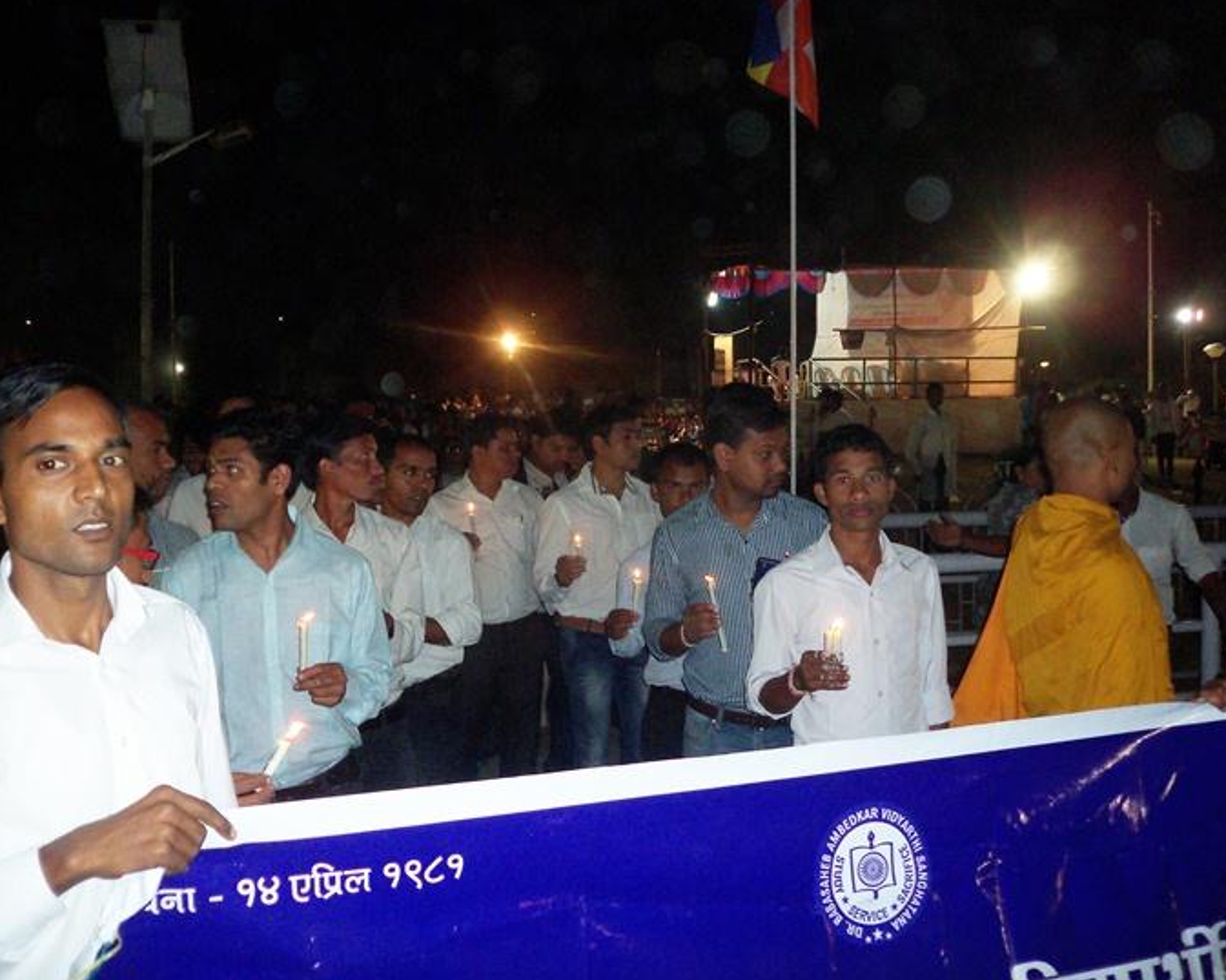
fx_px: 1306
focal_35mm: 36
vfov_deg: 41.1
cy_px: 489
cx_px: 574
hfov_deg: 50.3
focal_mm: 5.7
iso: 100
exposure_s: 1/30
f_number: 2.9
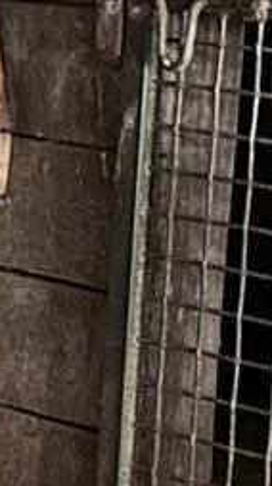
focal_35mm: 212
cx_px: -753
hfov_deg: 5.2
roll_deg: -1.8
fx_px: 2723
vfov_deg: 10.1
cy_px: 61
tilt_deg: -5.4
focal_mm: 6.86
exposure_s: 1/15
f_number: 1.78
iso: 1250
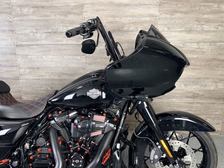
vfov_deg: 56.8
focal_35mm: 24
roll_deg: +0.5
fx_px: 155
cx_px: 112
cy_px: 84
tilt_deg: -11.6
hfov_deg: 71.6
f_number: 1.78
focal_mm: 6.76
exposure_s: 1/28
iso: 64
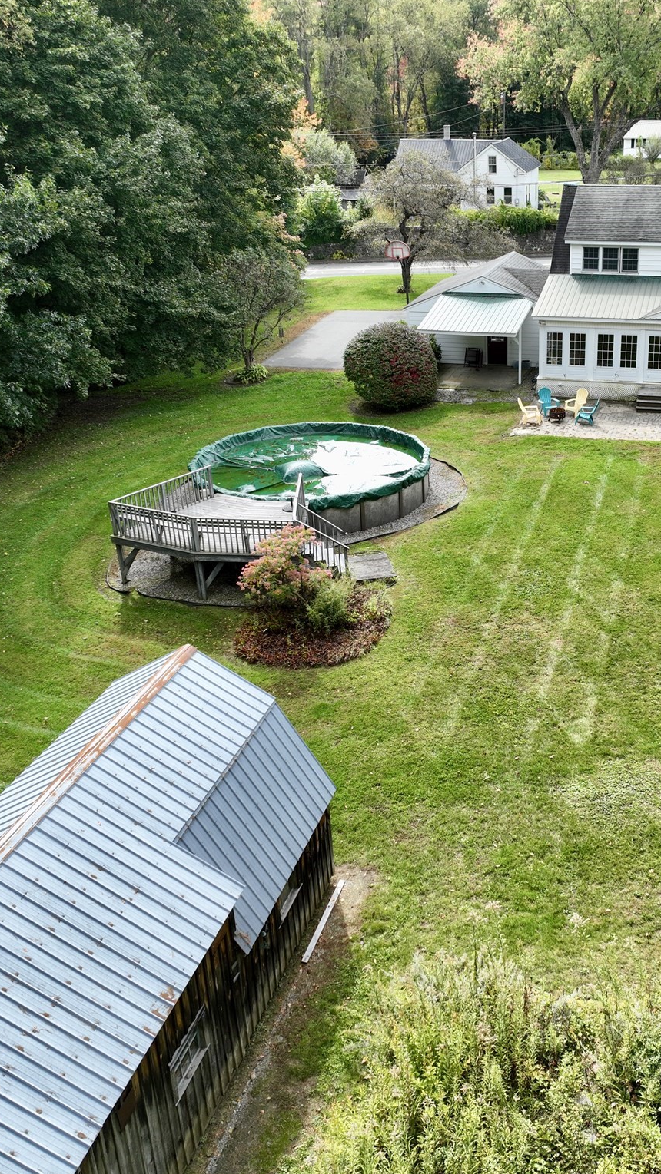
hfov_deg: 33.2
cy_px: 587
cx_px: 482
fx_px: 1091
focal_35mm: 35
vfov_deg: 56.6
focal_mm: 12.29
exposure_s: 1/500
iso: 110
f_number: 2.8
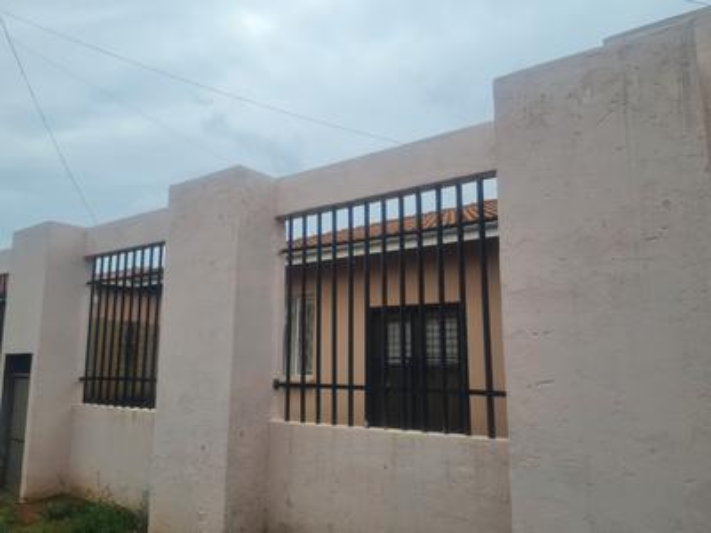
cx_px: 356
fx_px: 534
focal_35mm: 26
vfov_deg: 53.1
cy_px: 266
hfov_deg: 67.3
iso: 50
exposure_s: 1/2160
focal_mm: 5.4
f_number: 1.8
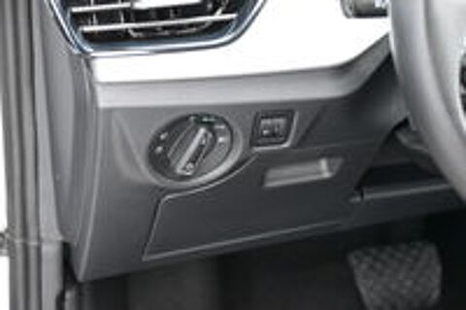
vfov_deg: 13.8
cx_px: 233
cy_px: 155
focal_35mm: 99
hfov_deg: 20.6
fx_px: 1280
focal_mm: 66
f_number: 5
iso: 5000
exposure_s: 1/125
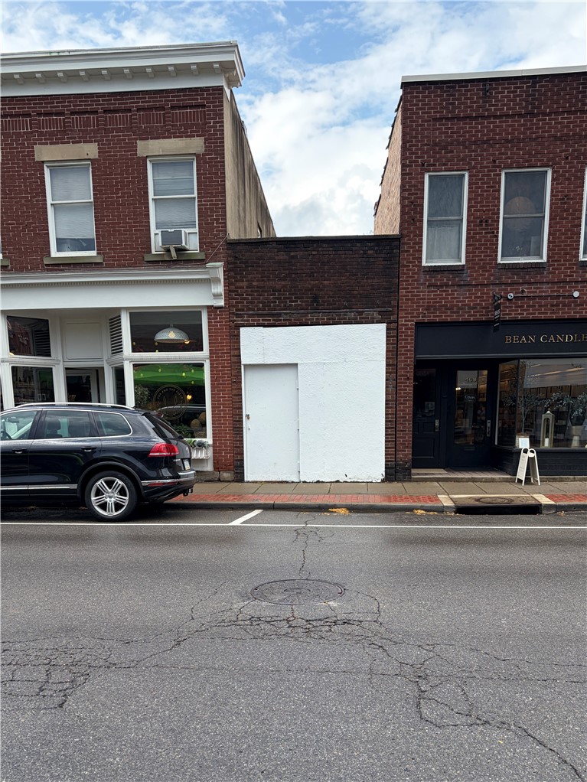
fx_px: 588
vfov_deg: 67.3
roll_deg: +0.3
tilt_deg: +2.3
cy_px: 391
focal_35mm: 26
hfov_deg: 53.1
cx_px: 294
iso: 64
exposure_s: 1/1484
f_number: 1.6
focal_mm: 5.96
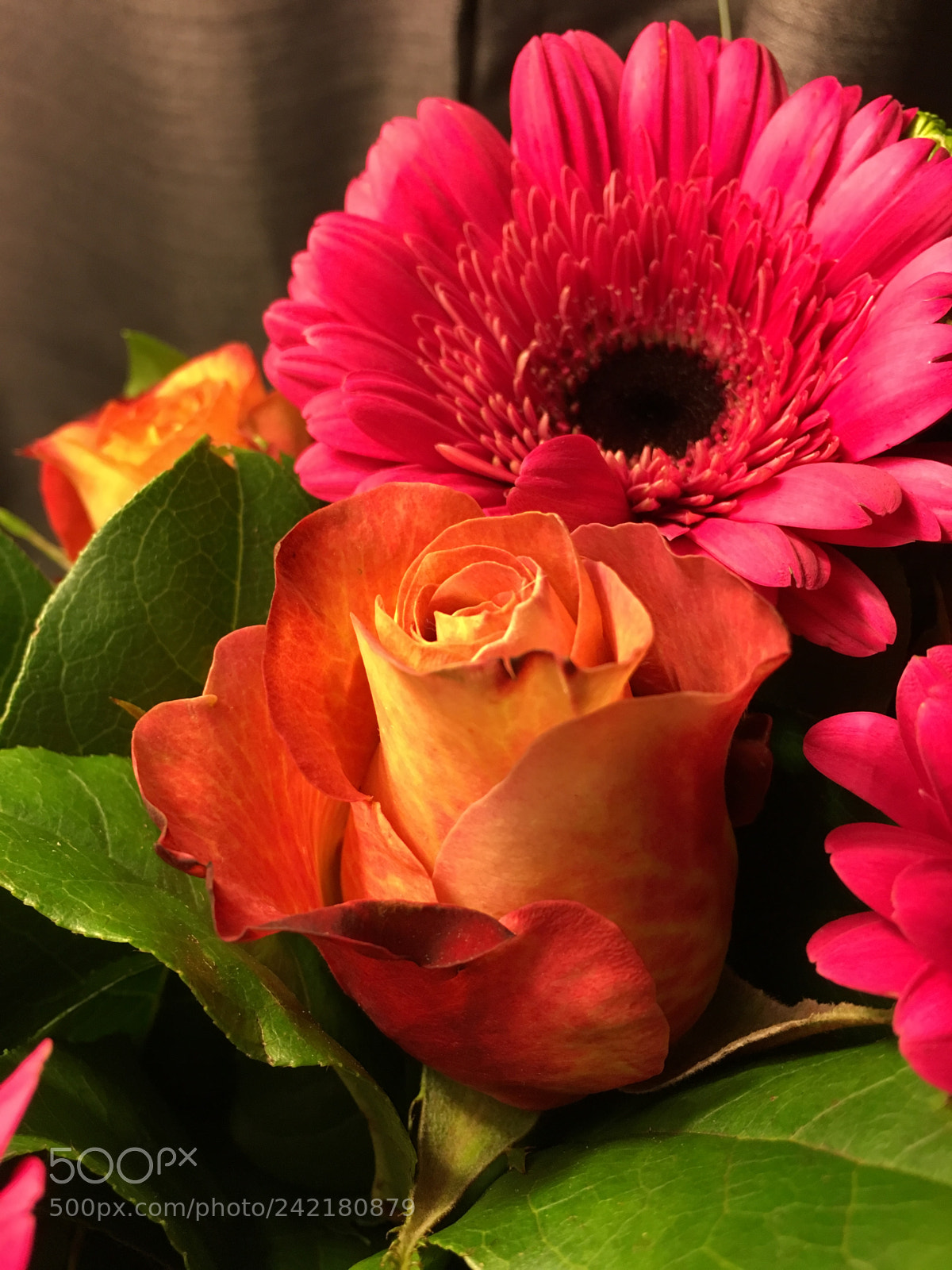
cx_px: 476
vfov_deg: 61.7
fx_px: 1063
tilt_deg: -52.7
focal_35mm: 29
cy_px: 635
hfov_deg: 48.2
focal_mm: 4.15
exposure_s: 1/30
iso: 100
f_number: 2.2
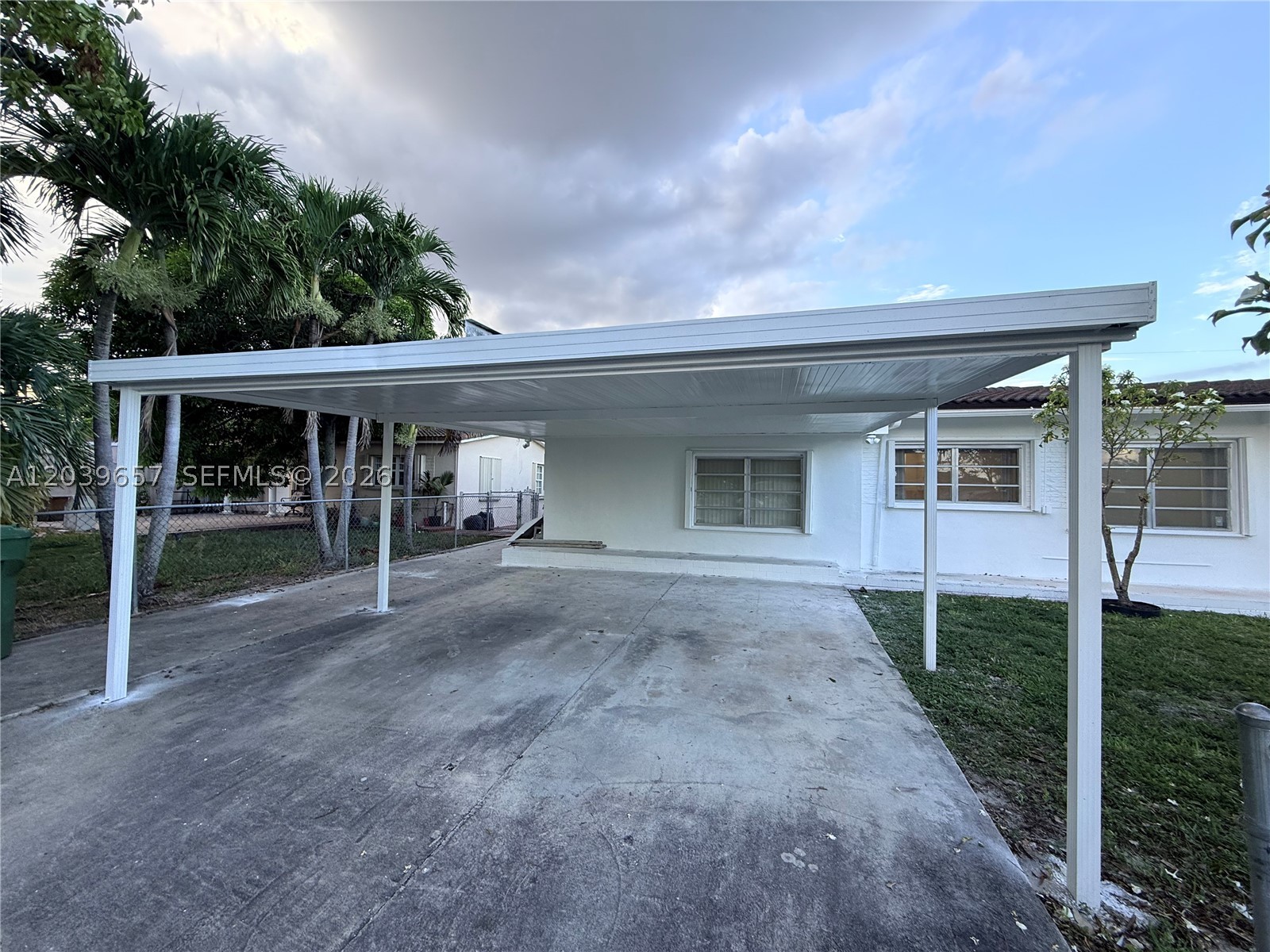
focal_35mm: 14
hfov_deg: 102.1
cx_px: 635
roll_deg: -1.2
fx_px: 514
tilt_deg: +3.0
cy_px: 476
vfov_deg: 85.7
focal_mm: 2.22
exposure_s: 1/196
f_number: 2.2
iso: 64
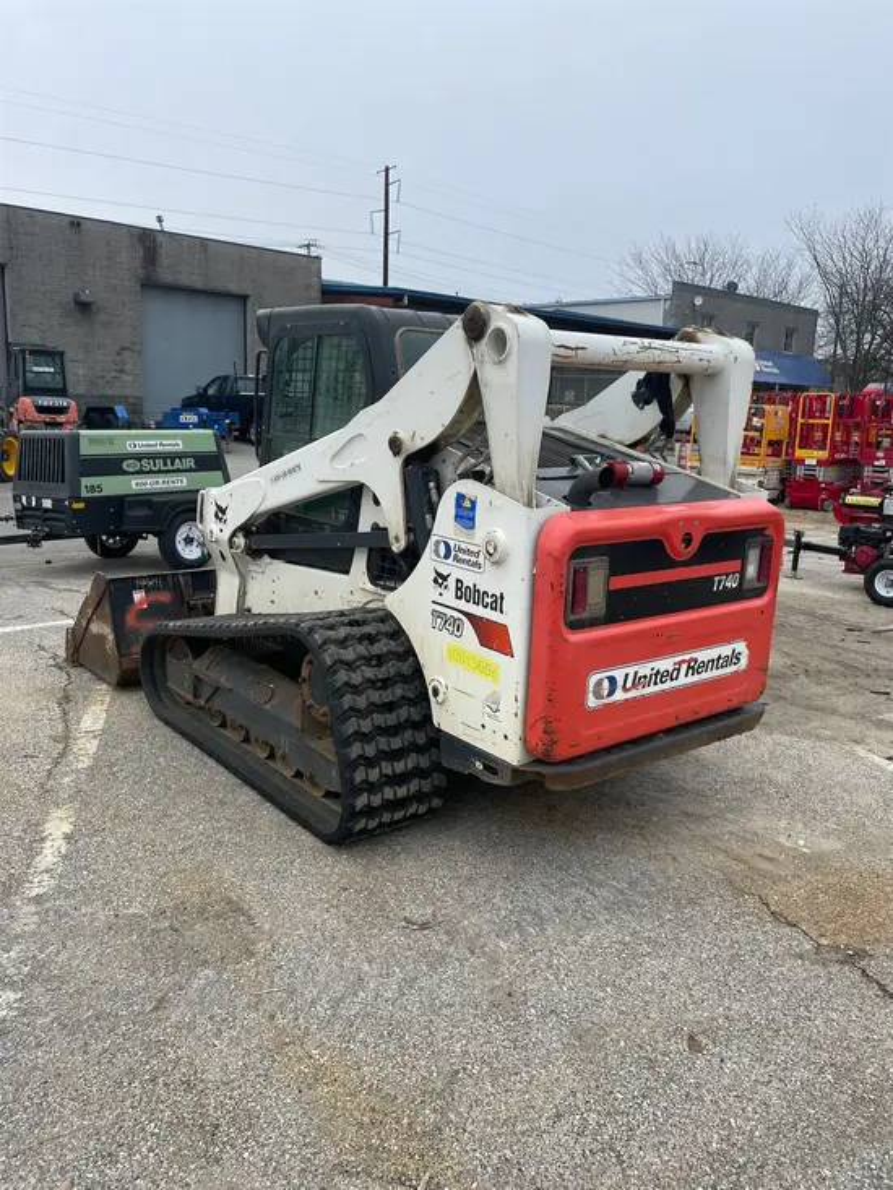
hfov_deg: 53.1
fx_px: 894
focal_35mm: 26
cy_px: 595
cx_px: 446
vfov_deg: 67.3
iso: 32
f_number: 1.6
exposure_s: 1/2212
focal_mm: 4.2
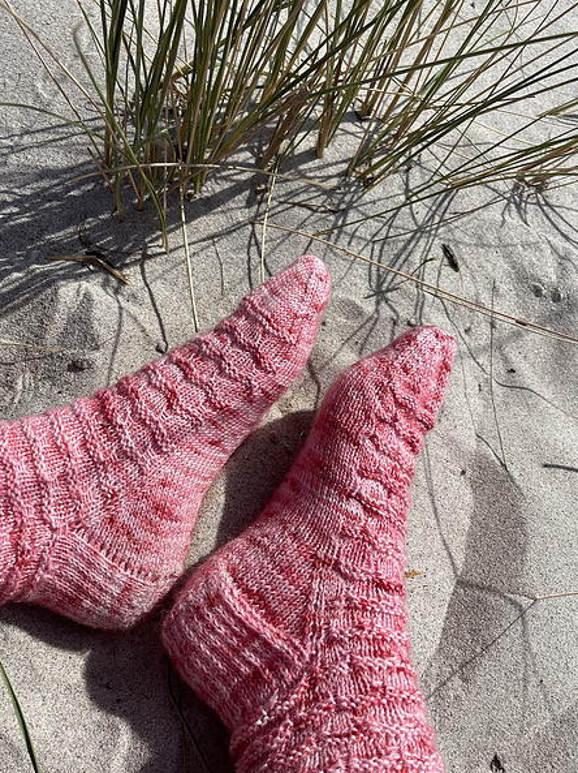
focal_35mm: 27
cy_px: 369
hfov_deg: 51.3
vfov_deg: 65.3
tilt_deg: -56.5
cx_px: 272
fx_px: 602
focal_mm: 5.1
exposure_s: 1/5618
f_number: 1.6
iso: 32
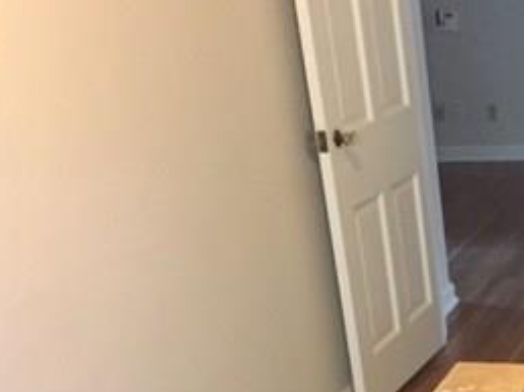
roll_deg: +2.8
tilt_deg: -24.1
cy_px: 439
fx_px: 1089
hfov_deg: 24.8
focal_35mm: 72
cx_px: 607
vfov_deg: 19.5
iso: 320
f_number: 2.2
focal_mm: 4.15
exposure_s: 1/15
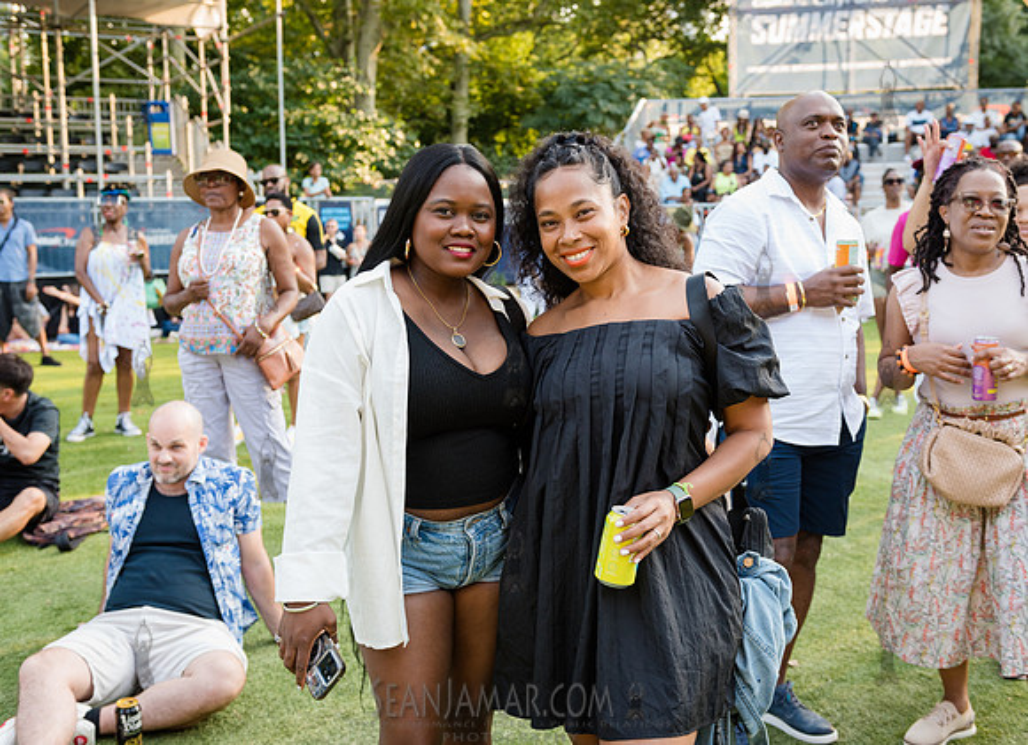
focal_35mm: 39
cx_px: 546
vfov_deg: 36.0
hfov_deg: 48.3
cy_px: 352
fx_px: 1145
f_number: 3.5
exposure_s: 1/200
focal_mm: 35
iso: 500
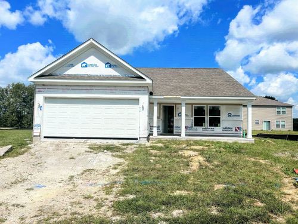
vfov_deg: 53.1
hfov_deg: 67.3
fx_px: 224
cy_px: 112
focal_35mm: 26
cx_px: 149
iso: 50
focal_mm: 5.7
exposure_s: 1/9434
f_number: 1.5
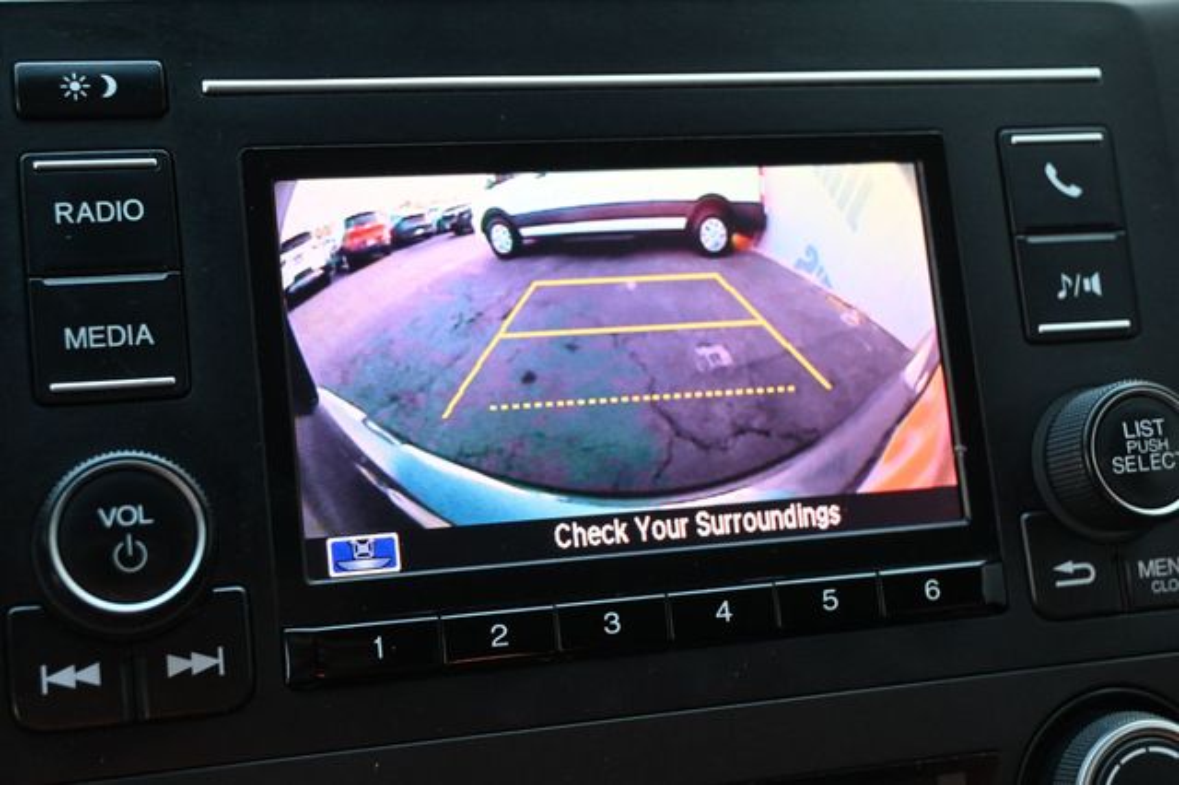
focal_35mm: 50
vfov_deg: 27.2
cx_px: 590
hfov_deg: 40.0
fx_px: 1620
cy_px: 392
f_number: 5
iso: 1800
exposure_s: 1/125
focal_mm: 33
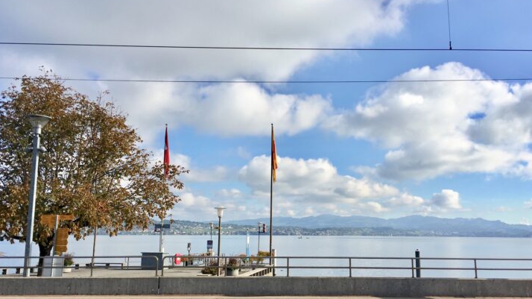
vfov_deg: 34.6
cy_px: 169
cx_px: 269
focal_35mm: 34
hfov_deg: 58.0
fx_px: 479
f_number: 2.2
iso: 25
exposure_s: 1/2024
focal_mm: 4.15
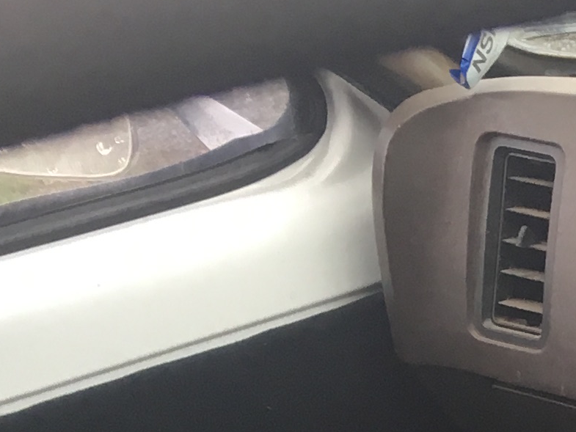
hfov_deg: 11.5
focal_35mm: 149
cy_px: 893
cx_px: 1249
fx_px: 2480
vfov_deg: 9.3
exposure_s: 1/33
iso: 25
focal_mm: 4.15
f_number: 2.2
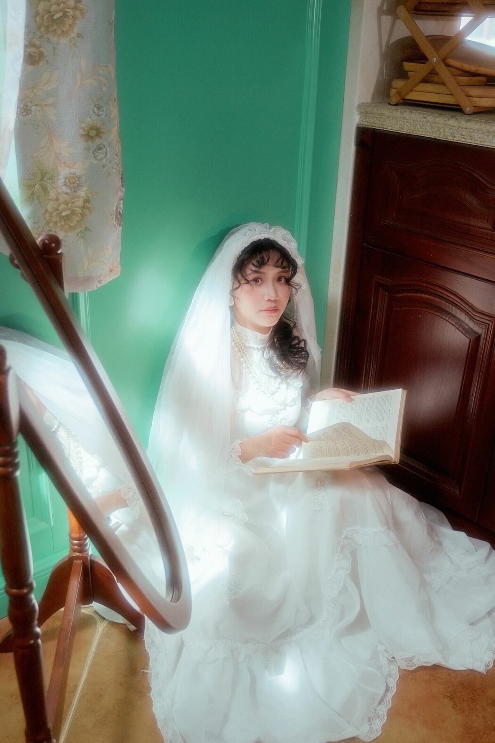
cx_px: 248
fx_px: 742
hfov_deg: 36.9
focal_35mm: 36
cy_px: 372
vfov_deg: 53.1
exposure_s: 1/250
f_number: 2.8
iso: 640
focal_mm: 24.2
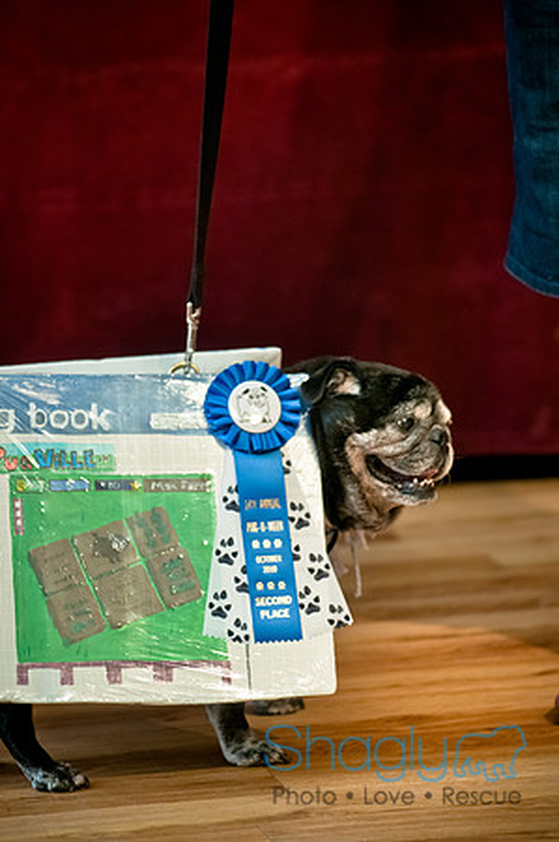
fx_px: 6128
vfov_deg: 7.9
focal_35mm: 262
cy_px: 421
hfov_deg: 5.2
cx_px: 280
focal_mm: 175
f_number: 2.8
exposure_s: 1/125
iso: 200
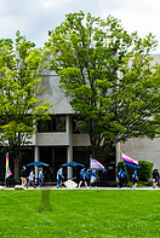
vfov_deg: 27.5
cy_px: 191
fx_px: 478
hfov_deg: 18.9
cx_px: 45
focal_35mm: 72
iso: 400
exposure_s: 1/800
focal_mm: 24
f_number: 4.5
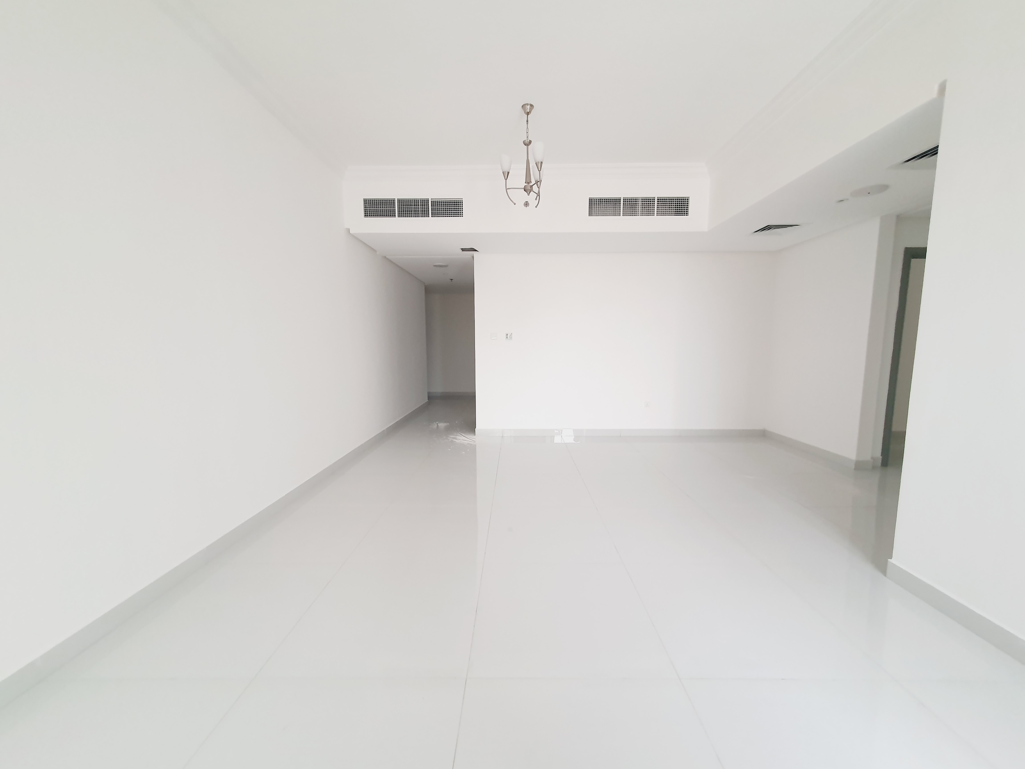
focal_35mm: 13
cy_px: 384
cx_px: 512
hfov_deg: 106.2
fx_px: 385
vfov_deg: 89.9
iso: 160
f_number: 2.2
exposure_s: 1/60
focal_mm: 1.8
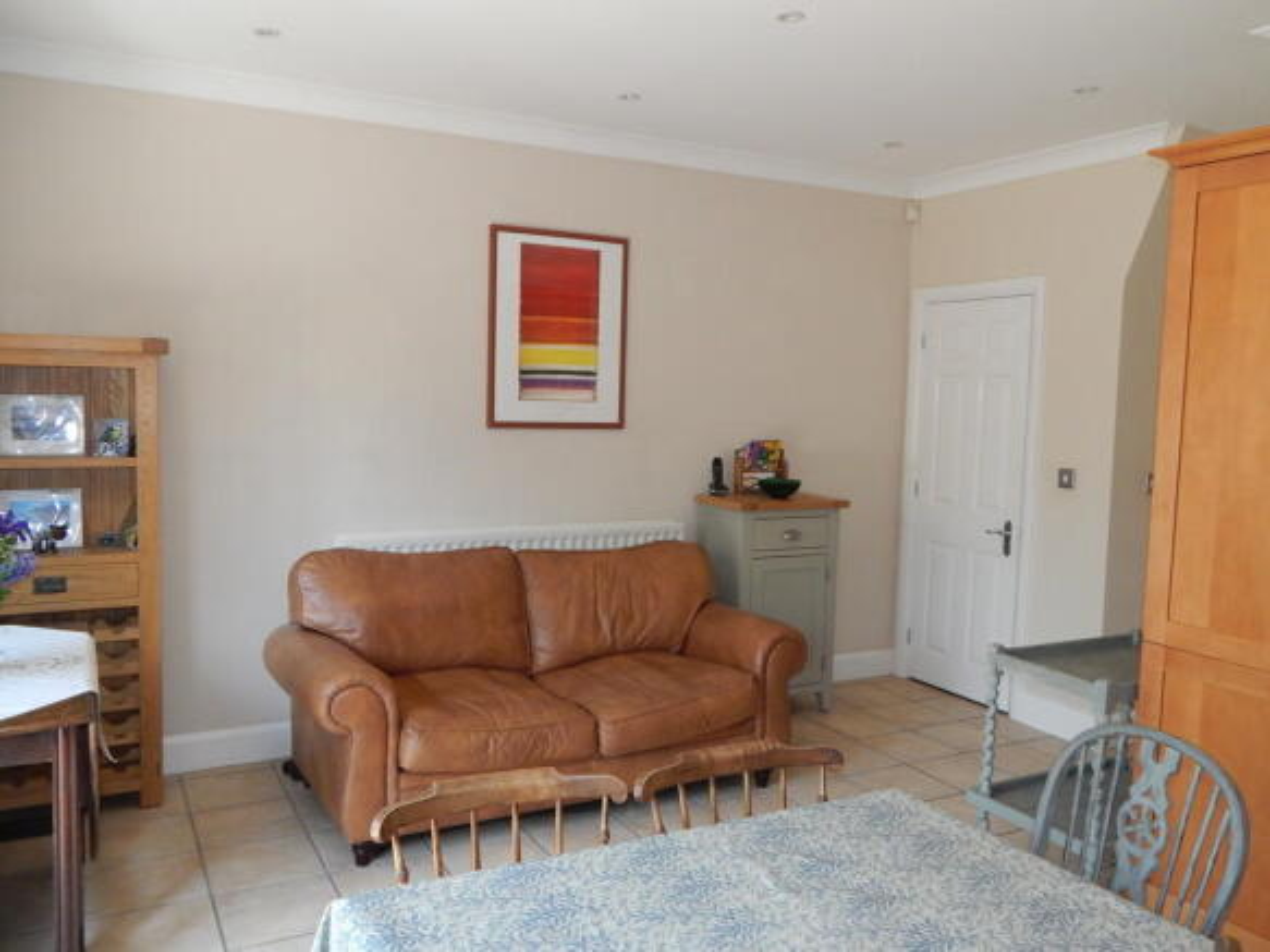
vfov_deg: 49.7
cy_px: 476
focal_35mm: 28
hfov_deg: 63.5
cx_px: 635
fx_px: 1027
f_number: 3.2
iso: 400
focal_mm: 5.1
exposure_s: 1/80
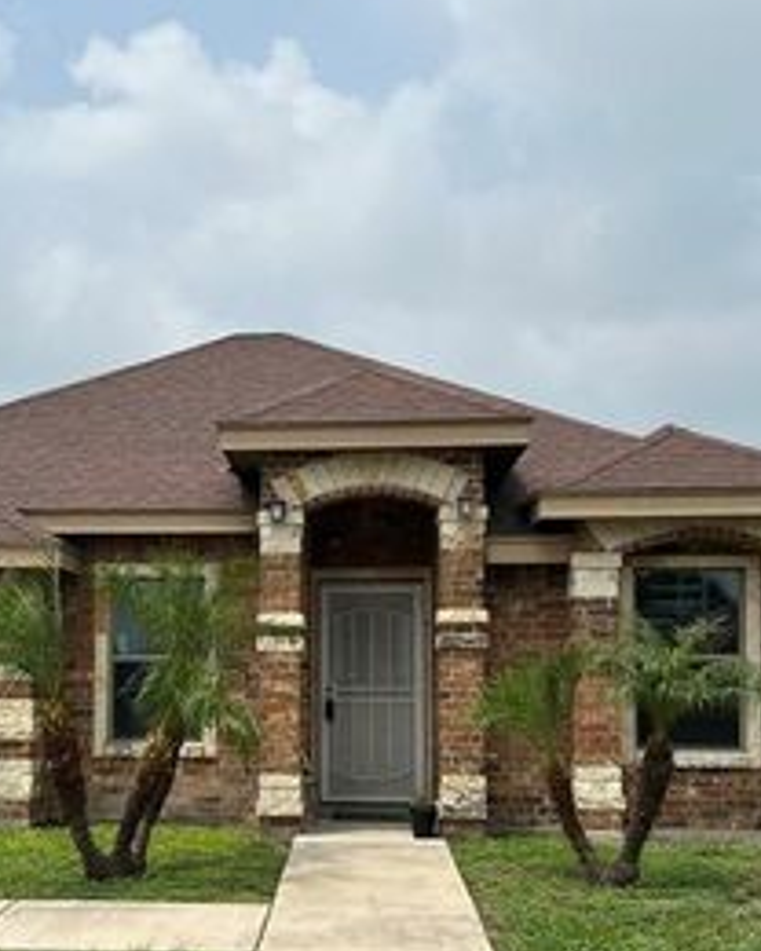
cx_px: 241
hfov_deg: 33.1
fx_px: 1267
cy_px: 627
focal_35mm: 45
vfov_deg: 40.7
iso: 80
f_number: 1.78
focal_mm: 6.86
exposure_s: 1/8929
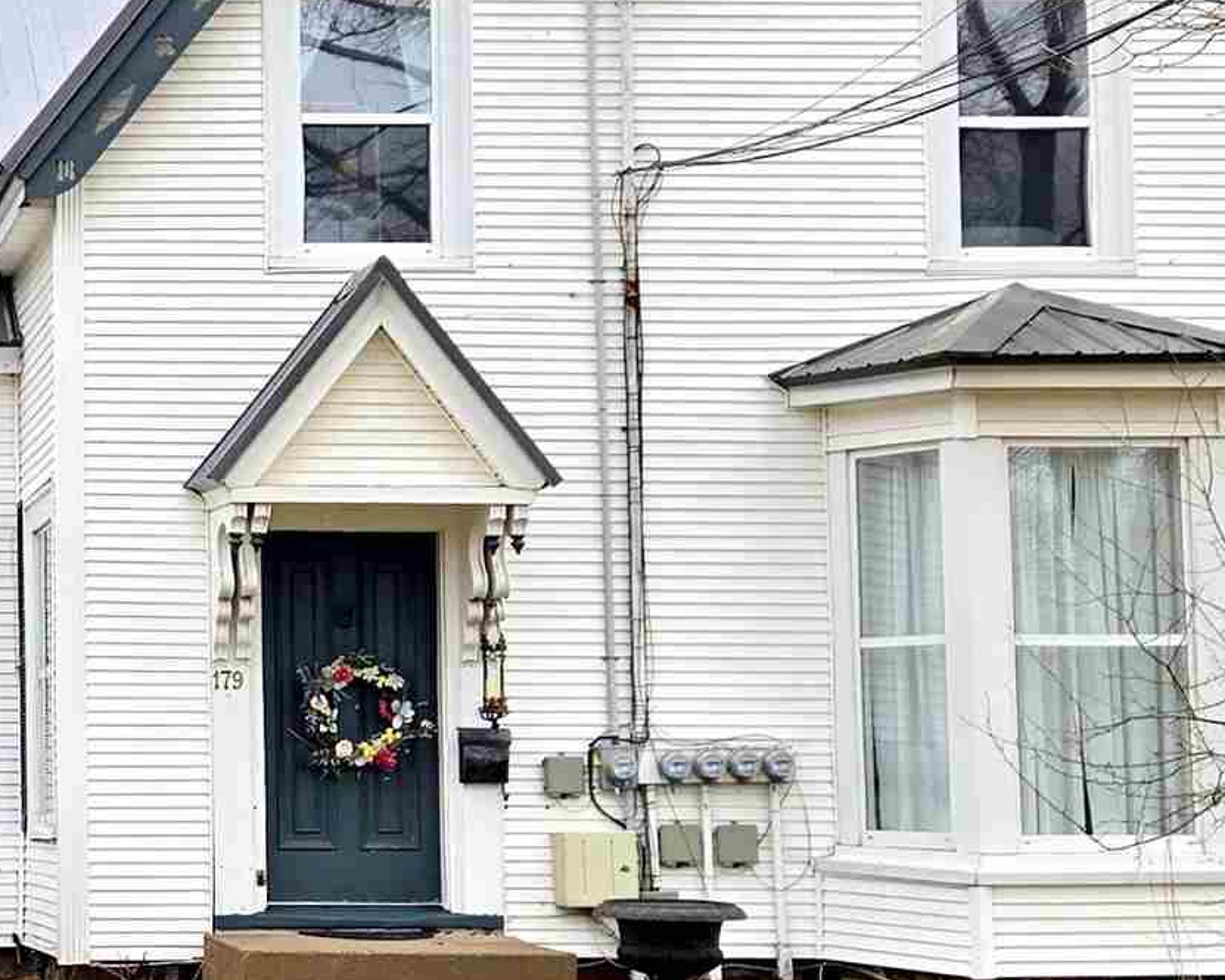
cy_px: 550
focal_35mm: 83
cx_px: -187
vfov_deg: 18.5
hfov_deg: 21.6
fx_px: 3010
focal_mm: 5.4
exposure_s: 1/1632
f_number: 1.8
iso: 25
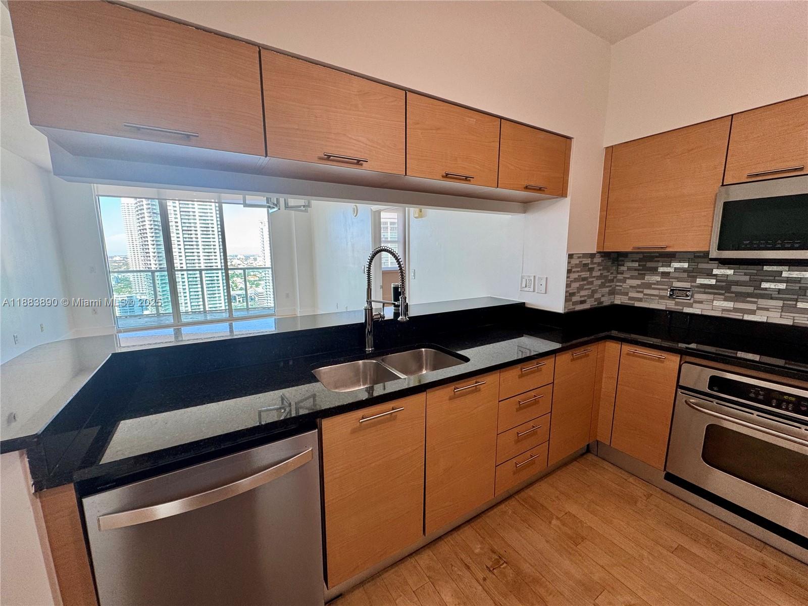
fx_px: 327
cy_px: 303
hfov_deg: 102.1
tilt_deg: -10.0
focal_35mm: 14
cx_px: 404
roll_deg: -0.4
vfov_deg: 85.7
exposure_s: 1/120
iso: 80
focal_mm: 2.22
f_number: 2.2
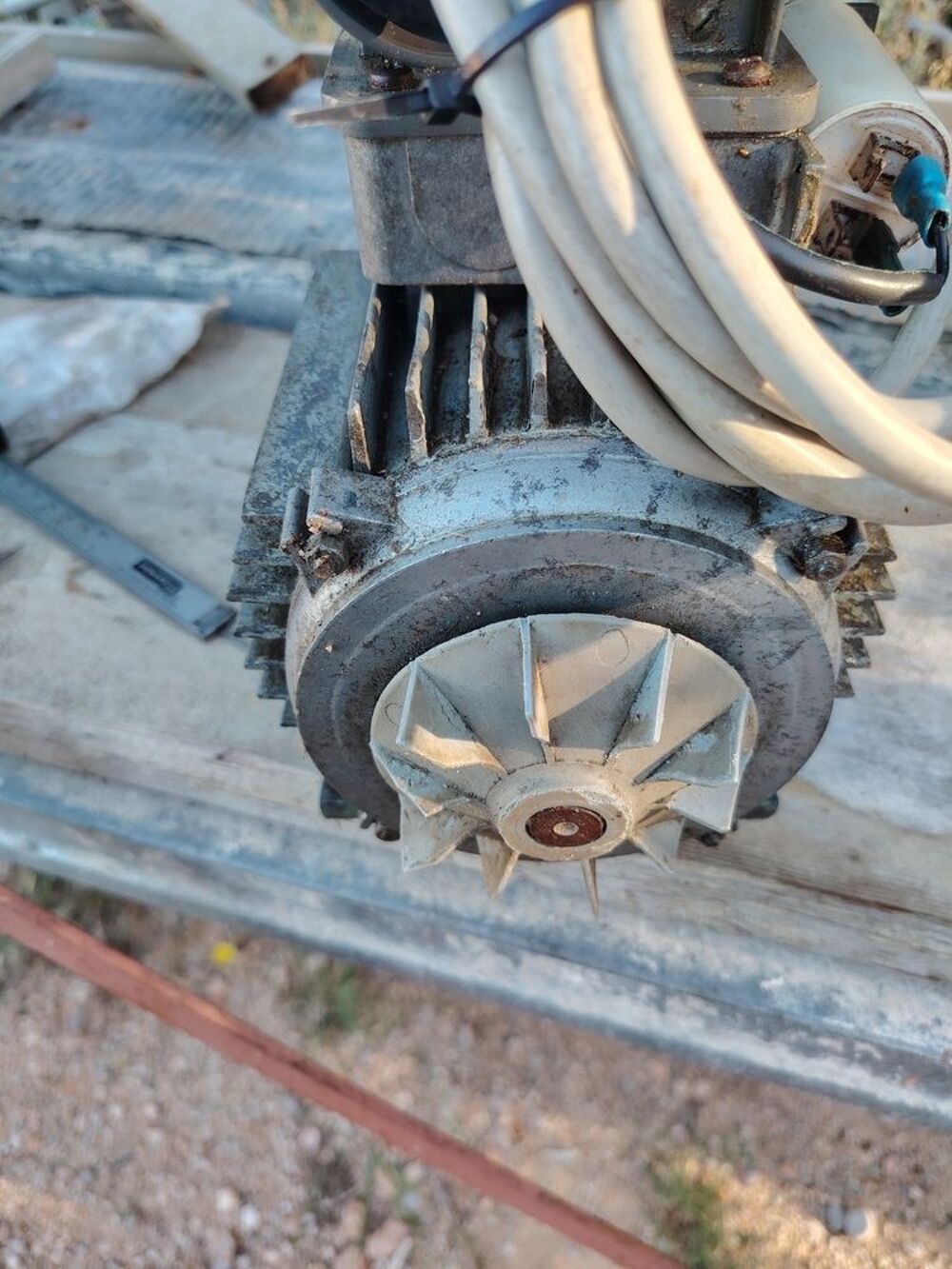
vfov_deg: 71.6
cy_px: 634
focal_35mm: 24
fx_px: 880
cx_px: 476
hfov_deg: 56.8
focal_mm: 5.25
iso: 107
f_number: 1.75
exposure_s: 1/50
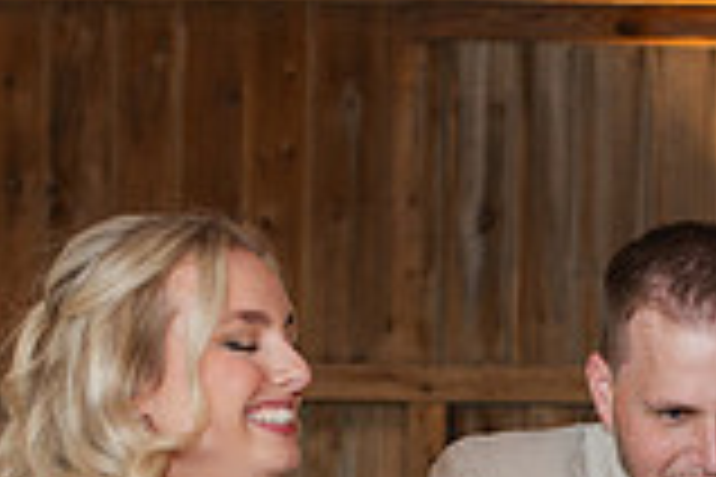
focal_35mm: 131
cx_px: 617
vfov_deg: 10.0
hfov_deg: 15.5
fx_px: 2605
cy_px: 796
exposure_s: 1/200
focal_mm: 35
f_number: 3.2
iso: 1000
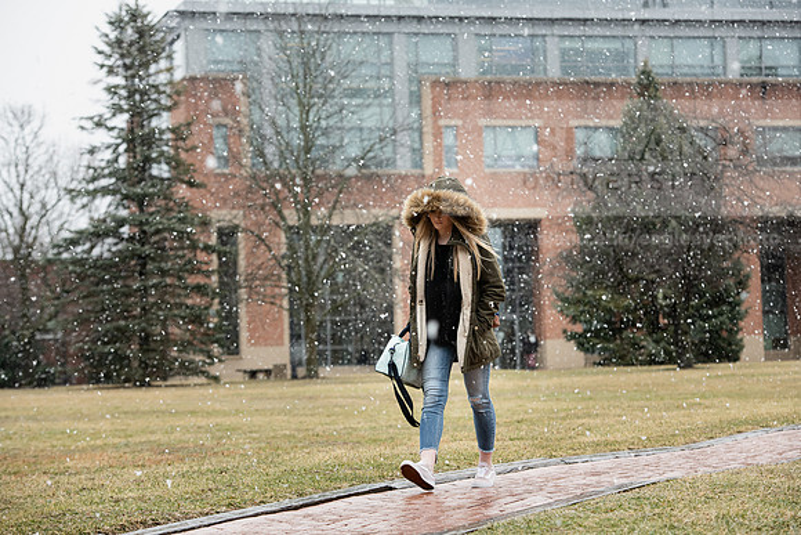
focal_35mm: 102
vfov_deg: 13.4
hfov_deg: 20.0
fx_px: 2270
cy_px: 268
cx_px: 400
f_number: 5.6
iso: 640
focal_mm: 102
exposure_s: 1/400
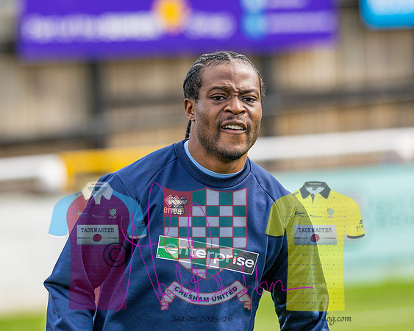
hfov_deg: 6.9
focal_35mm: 281
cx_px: 176
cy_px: 127
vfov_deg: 5.5
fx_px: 3440
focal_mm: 135
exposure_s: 1/4000
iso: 200
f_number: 2
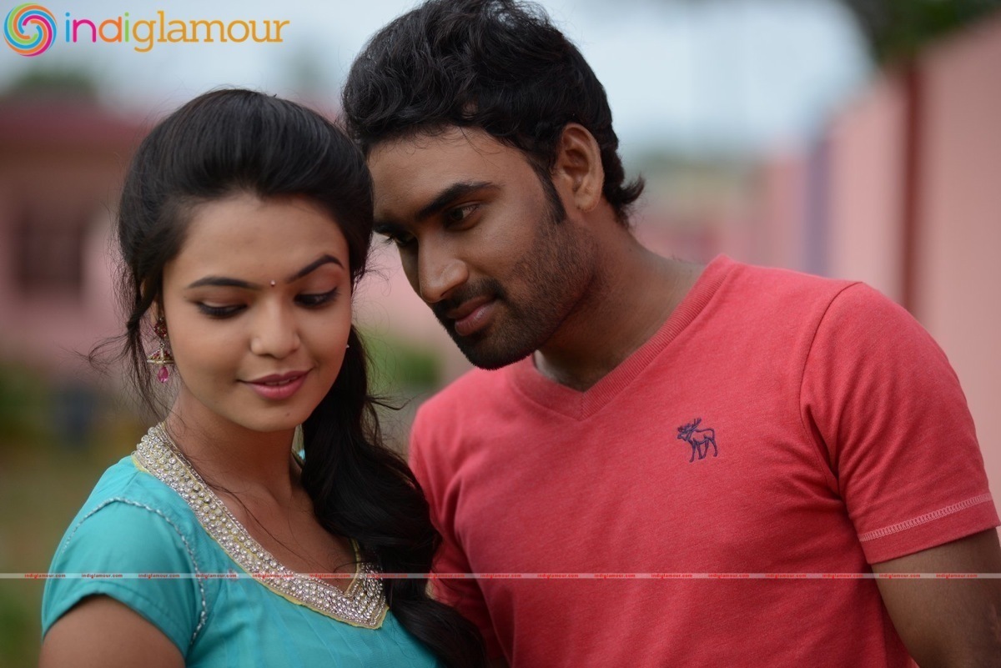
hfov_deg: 16.4
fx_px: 3477
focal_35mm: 125
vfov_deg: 11.0
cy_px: 334
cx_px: 500
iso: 400
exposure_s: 1/250
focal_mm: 125
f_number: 2.8
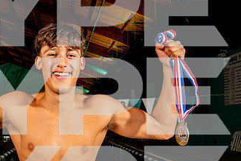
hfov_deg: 44.0
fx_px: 281
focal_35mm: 42
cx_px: 45
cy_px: 97
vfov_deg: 31.8
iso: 400
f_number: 7.1
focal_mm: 24
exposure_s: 1/125
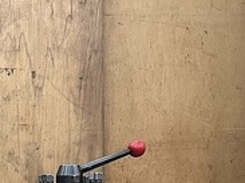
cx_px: -67
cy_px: 212
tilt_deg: -2.5
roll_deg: +0.6
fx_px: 644
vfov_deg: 15.7
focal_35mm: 91
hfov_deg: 19.9
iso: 160
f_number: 1.6
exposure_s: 1/60
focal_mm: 5.1
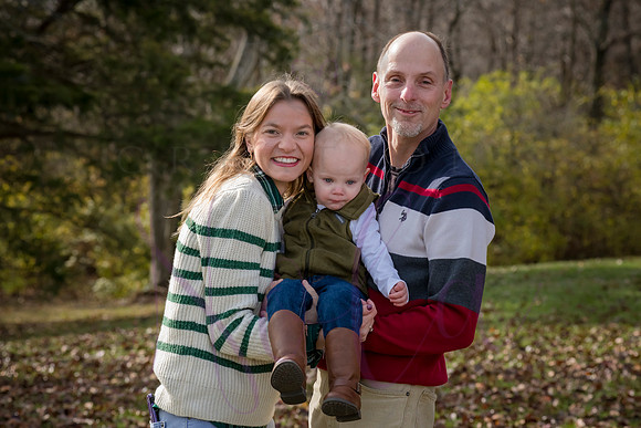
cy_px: 214
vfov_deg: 12.2
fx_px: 1995
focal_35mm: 112
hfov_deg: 18.3
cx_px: 320
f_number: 7.1
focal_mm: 112
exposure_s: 1/500
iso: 400
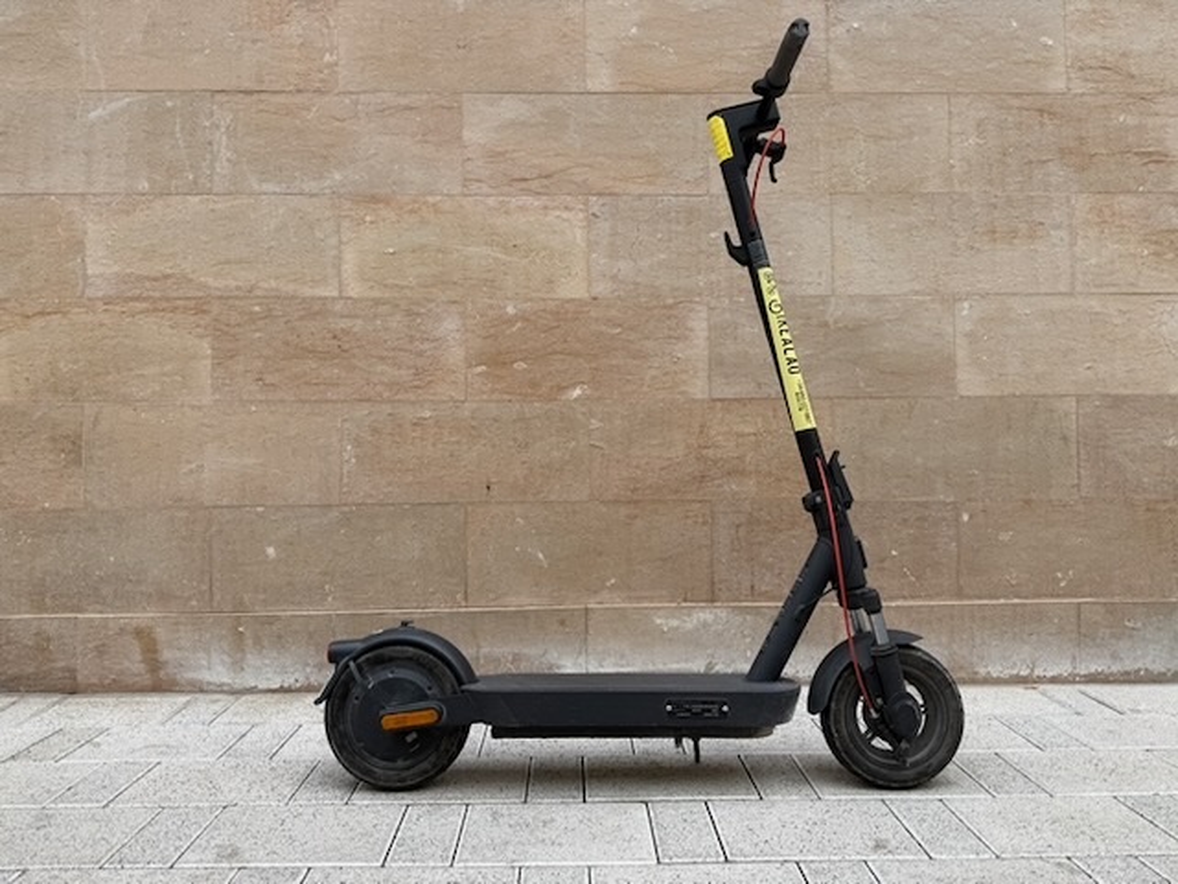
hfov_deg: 71.6
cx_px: 589
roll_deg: +0.3
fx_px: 817
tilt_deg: +1.9
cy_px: 442
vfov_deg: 56.8
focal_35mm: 24
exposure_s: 1/1122
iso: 80
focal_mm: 6.76
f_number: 1.78
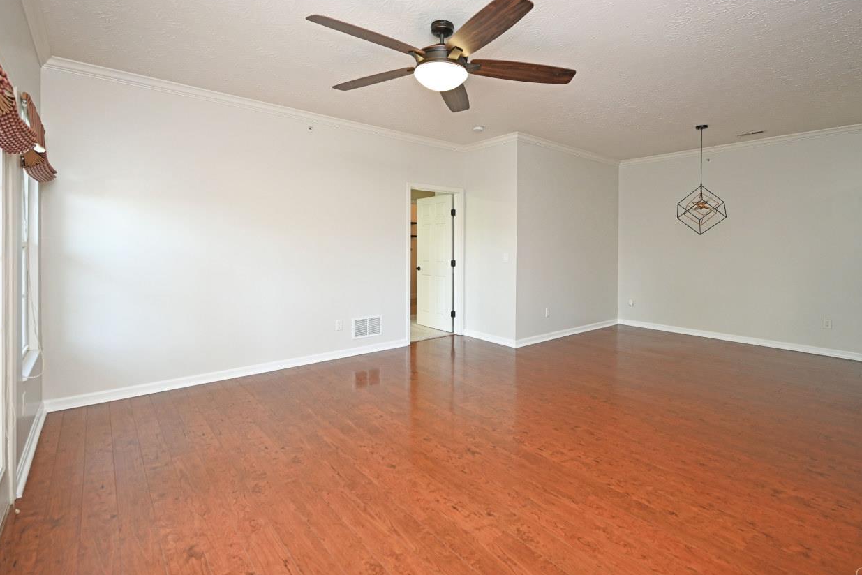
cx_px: 439
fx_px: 407
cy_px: 250
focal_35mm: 17
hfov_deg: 93.3
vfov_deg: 70.2
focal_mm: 14
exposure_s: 1/60
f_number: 4
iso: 500
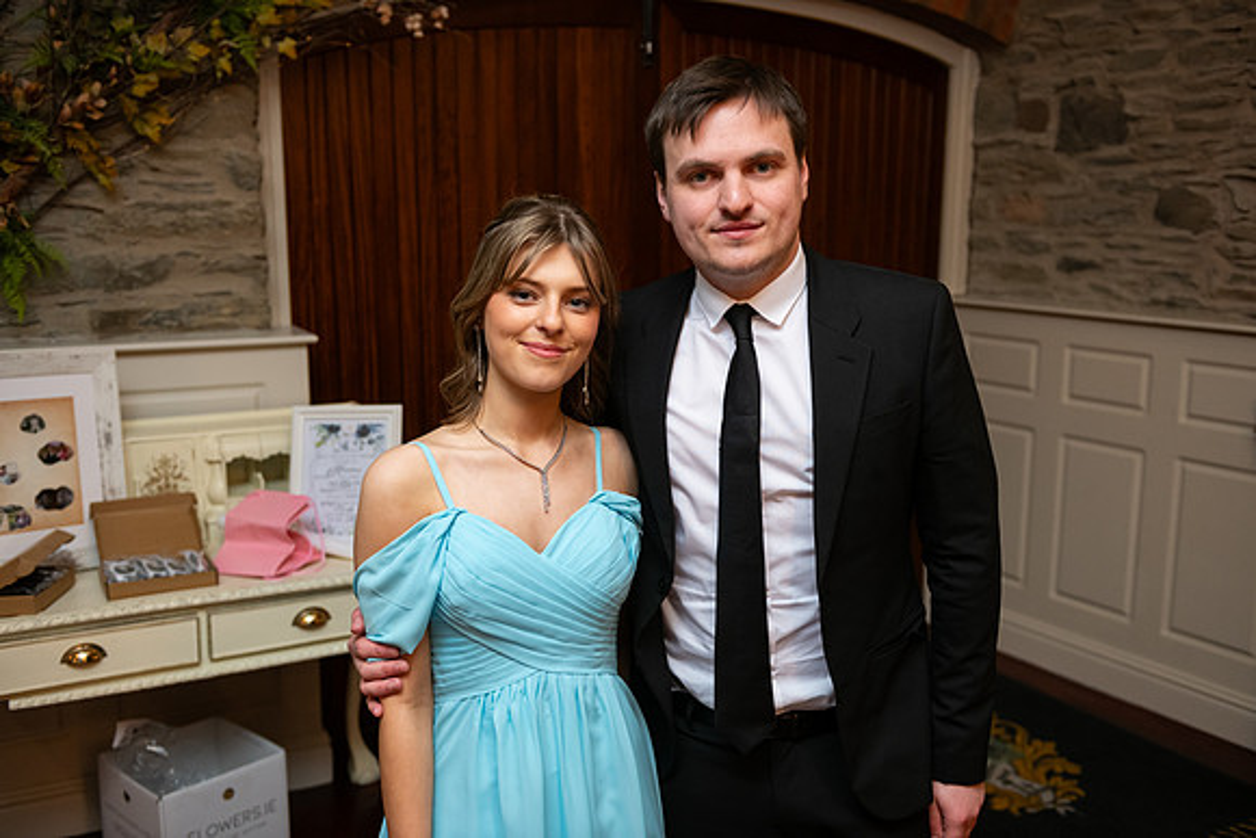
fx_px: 1256
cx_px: 628
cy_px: 419
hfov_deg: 53.1
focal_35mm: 36
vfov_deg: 36.9
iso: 640
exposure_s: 1/160
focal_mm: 36
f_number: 3.5
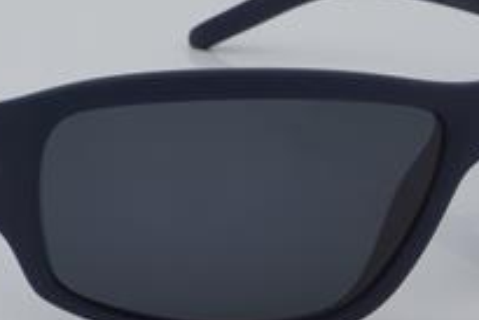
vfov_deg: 9.4
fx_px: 1944
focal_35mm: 146
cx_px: 208
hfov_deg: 14.0
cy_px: 154
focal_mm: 50
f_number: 32
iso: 100
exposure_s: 1/4
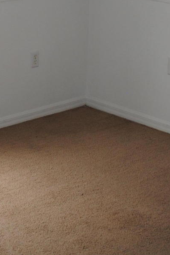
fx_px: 636
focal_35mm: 90
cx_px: -11
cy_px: 38
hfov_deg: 14.9
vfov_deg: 22.2
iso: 200
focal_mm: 18
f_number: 3.5
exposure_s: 1/60
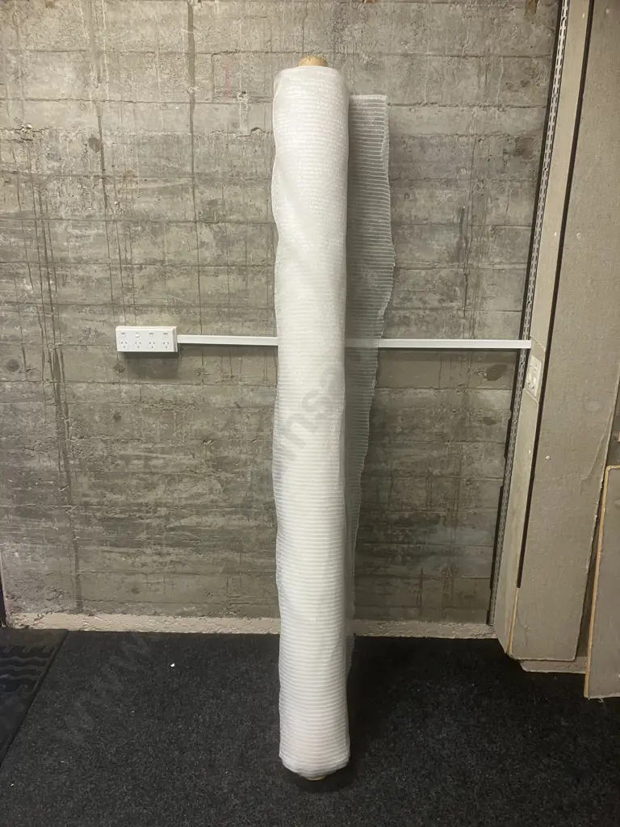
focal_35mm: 28
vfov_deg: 63.4
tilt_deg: -16.1
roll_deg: +0.6
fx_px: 669
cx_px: 310
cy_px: 414
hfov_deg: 49.7
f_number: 1.8
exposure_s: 1/50
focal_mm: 3.99
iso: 100
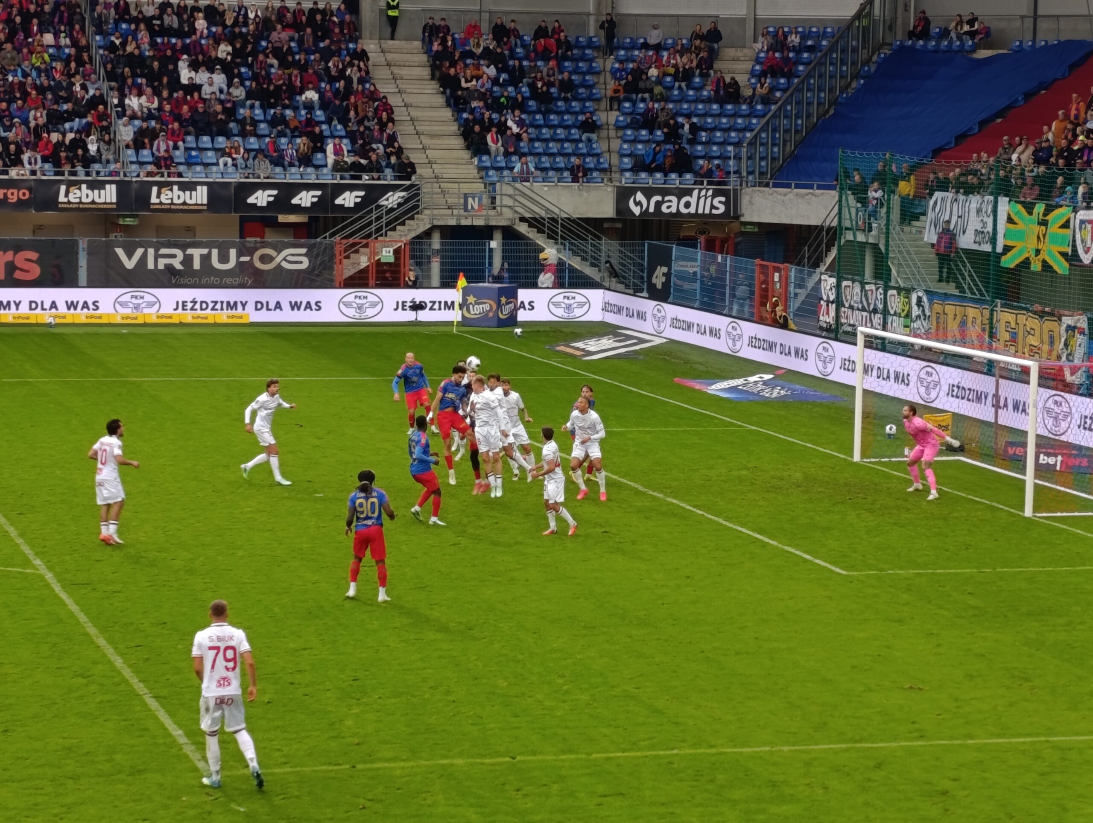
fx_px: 2909
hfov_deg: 21.3
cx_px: 546
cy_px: 412
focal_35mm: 92
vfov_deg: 16.1
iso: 168
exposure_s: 1/99.9
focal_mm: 6.11
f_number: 1.65
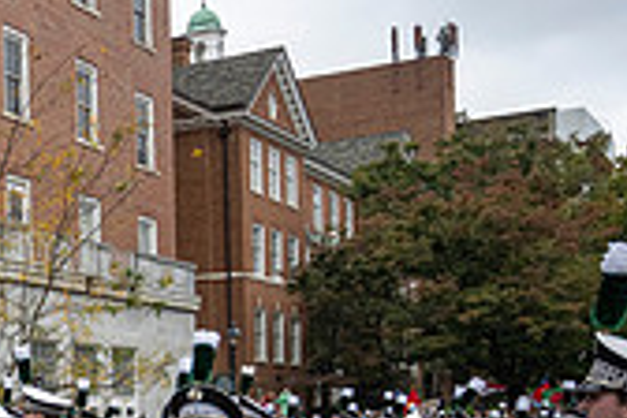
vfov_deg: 16.0
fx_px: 1445
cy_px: 446
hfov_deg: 20.2
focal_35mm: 83
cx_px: -369
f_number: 4
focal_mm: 24
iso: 640
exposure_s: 1/1600
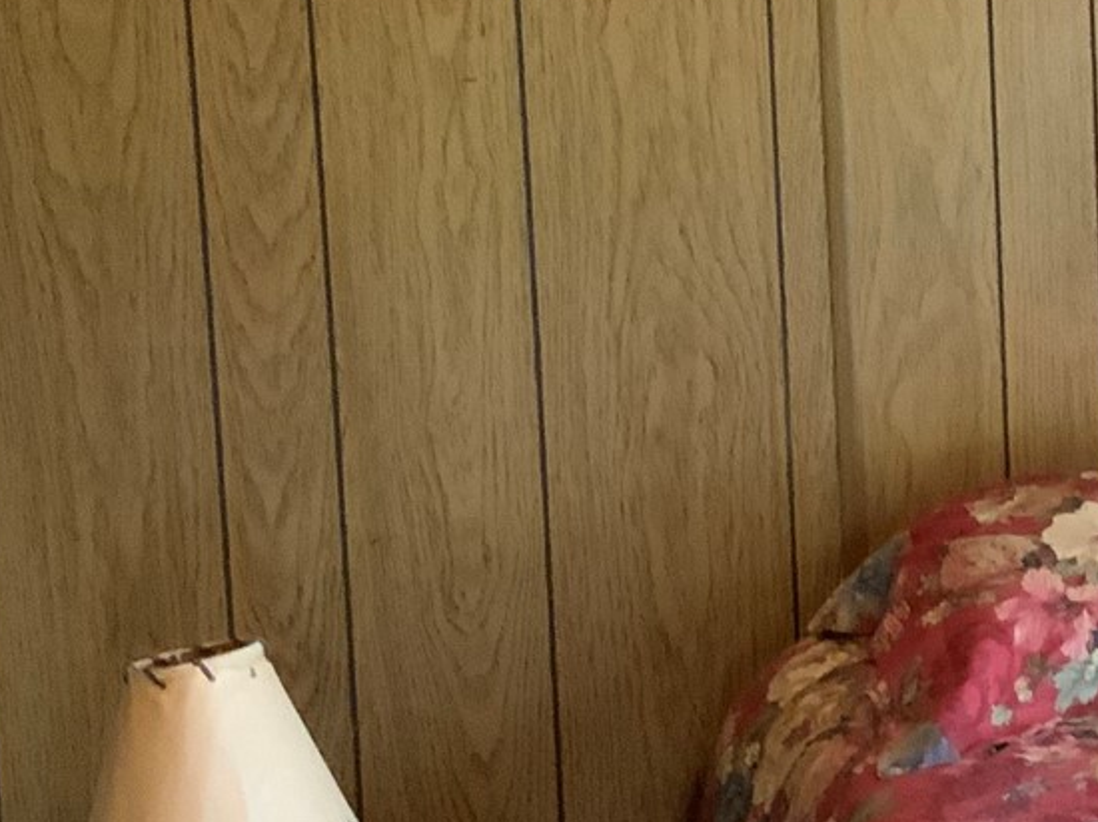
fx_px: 3424
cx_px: 1316
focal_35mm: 108
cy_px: 257
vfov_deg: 13.7
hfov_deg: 17.4
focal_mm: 3
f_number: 1.8
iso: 320
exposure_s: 1/40
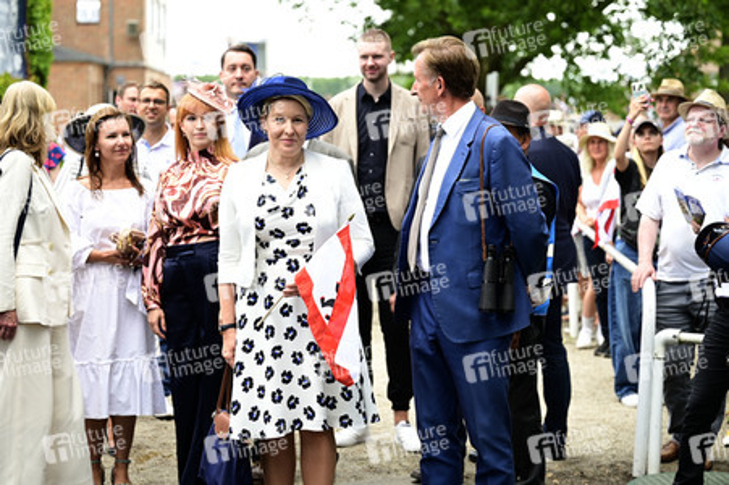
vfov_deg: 19.4
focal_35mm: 70
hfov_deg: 28.9
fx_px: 1416
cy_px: 242
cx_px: 364
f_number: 2.8
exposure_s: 1/200
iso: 125
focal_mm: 70
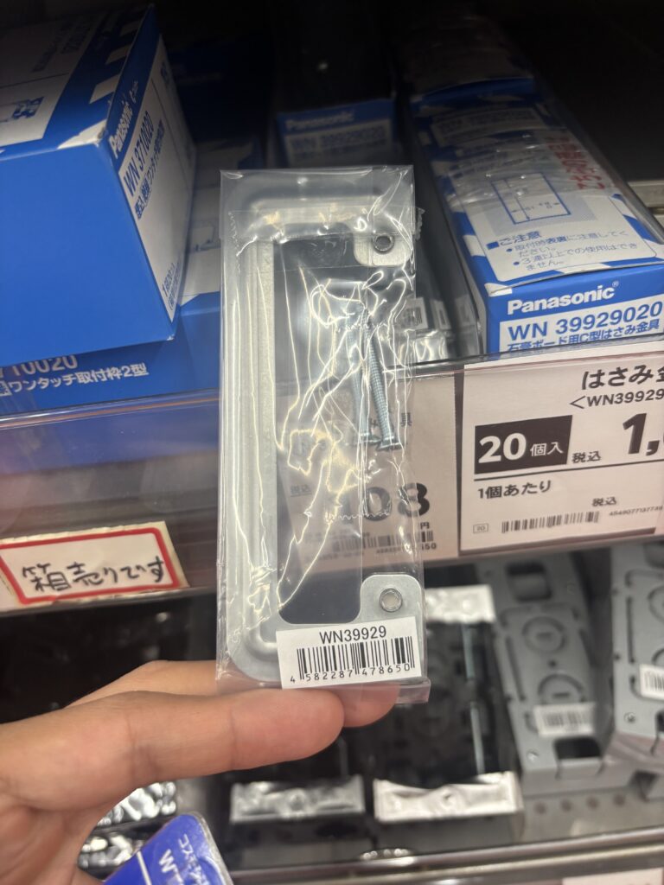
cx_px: 332
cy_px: 442
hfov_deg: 53.1
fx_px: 665
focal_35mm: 26
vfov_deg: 67.3
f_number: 1.6
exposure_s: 1/66
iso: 125
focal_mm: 5.96
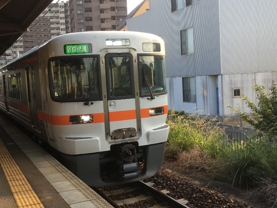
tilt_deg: -3.6
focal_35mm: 40
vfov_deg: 35.9
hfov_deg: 46.4
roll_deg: +2.8
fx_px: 320
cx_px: 104
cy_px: 97
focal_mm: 4.15
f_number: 2.2
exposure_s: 1/194
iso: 25
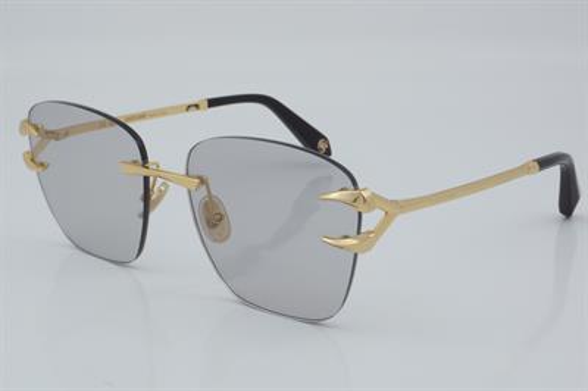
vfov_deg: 18.2
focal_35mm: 75
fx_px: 1224
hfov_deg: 27.0
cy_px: 196
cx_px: 294
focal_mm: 50
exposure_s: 1/4
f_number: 32
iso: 100
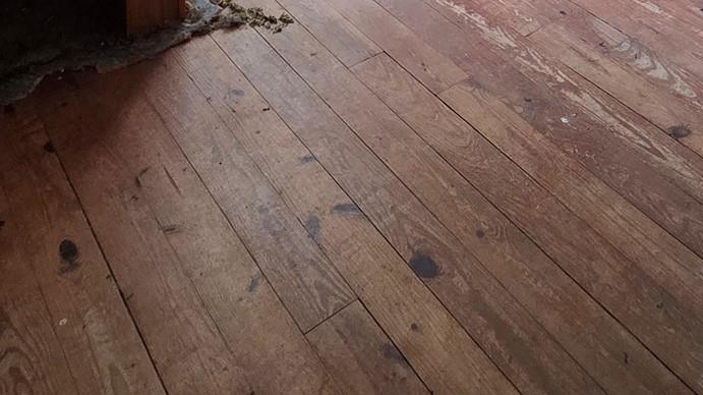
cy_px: -383
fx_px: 783
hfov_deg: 47.3
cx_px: 488
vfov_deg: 18.8
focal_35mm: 42
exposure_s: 1/120
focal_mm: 2.2
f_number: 2.2
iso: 250
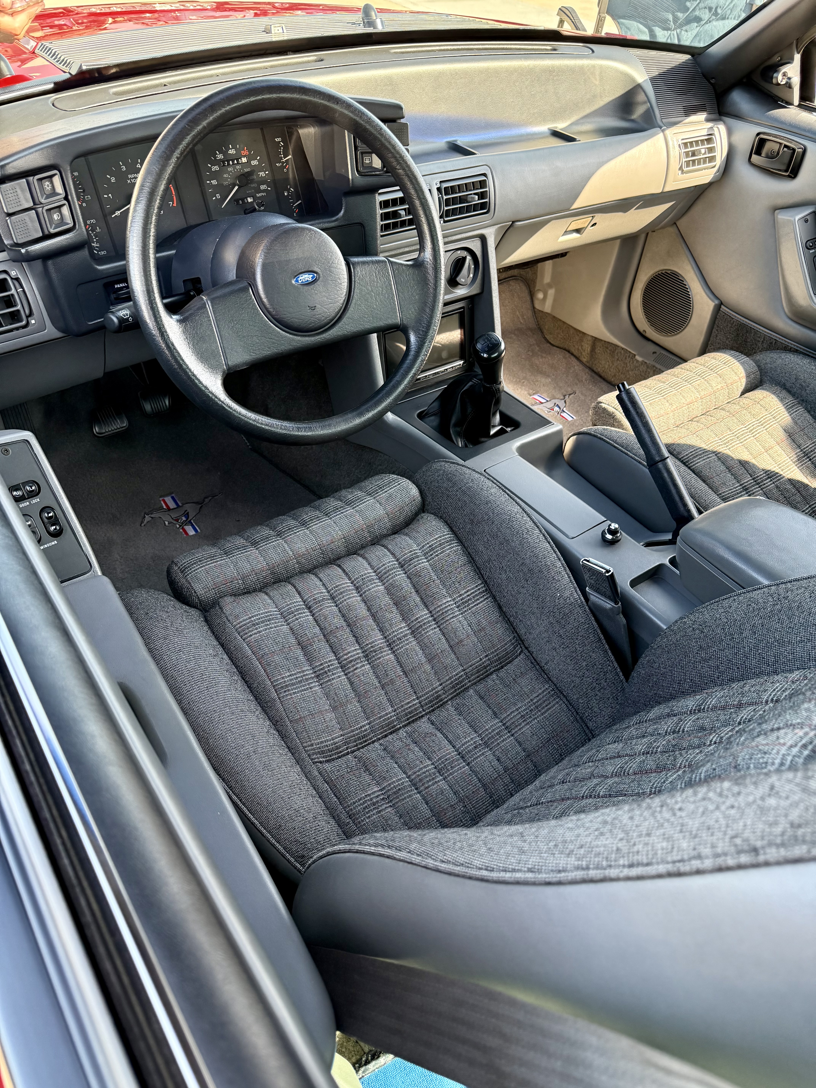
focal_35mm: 24
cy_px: 544
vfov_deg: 71.6
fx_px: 754
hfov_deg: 56.8
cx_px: 408
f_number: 1.78
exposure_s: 1/170
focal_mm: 6.76
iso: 200
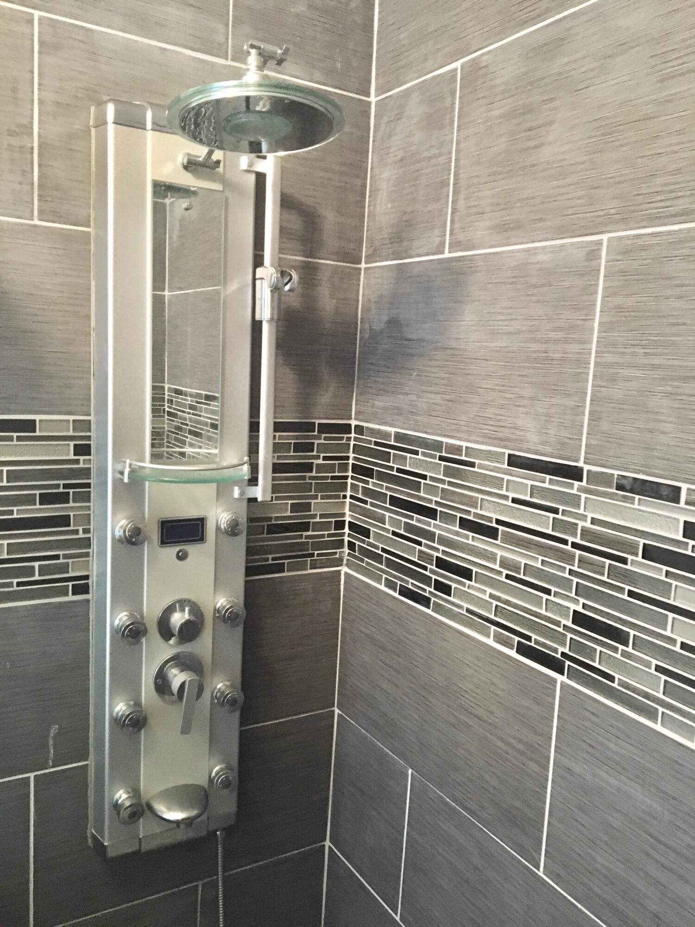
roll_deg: -4.2
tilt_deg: -7.2
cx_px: 348
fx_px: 776
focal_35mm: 29
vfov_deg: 61.7
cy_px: 464
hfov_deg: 48.2
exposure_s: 1/15
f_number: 2.2
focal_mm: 4.15
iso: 400
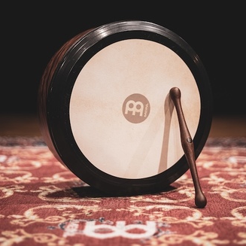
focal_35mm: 65
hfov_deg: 26.5
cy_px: 123
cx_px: 126
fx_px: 523
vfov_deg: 26.5
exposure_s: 1/200
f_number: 1.8
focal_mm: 50
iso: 100
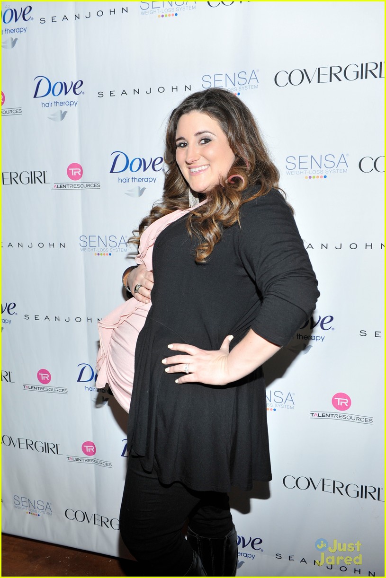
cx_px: 193
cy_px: 289
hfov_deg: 38.9
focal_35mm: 34
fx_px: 547
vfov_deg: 55.8
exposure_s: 1/160
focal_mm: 34
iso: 640
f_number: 6.3
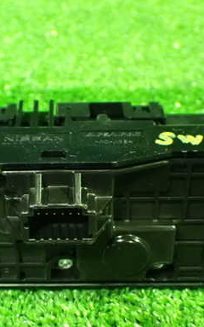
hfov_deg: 20.5
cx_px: 61
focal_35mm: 63
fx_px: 560
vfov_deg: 32.4
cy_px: 182
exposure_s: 1/25
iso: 1600
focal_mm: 6.83
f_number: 2.7
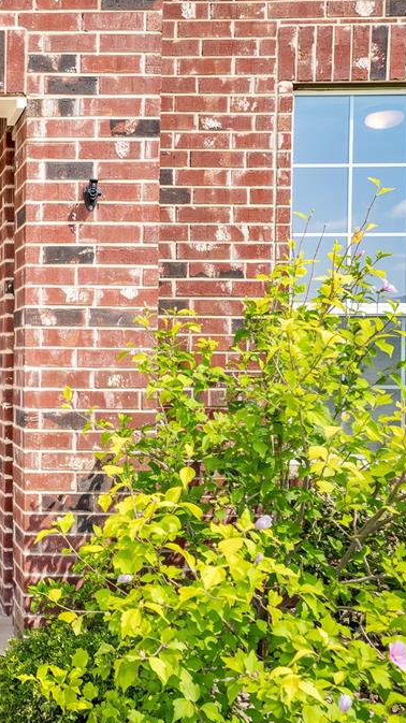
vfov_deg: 40.6
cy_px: 362
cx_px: -114
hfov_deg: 21.4
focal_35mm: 51
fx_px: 977
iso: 400
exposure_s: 1/60
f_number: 7.1
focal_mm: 32
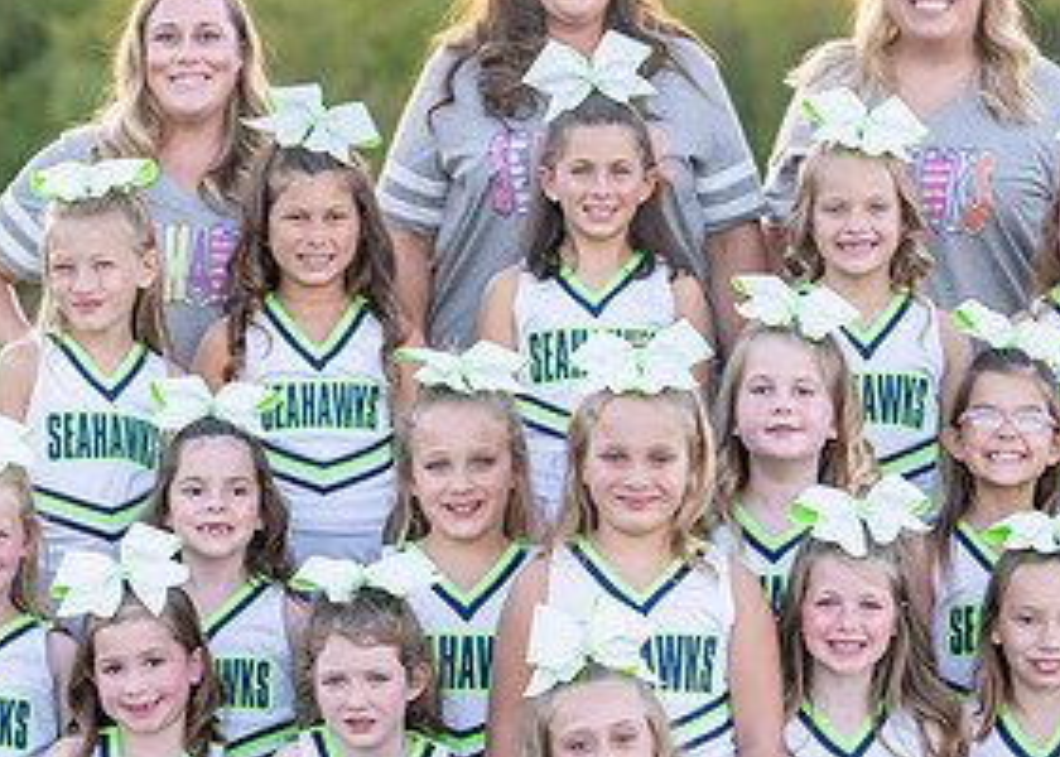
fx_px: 4395
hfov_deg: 13.7
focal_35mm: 146
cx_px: 633
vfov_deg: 9.8
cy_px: 541
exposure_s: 1/400
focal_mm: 50
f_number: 1.6
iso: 100
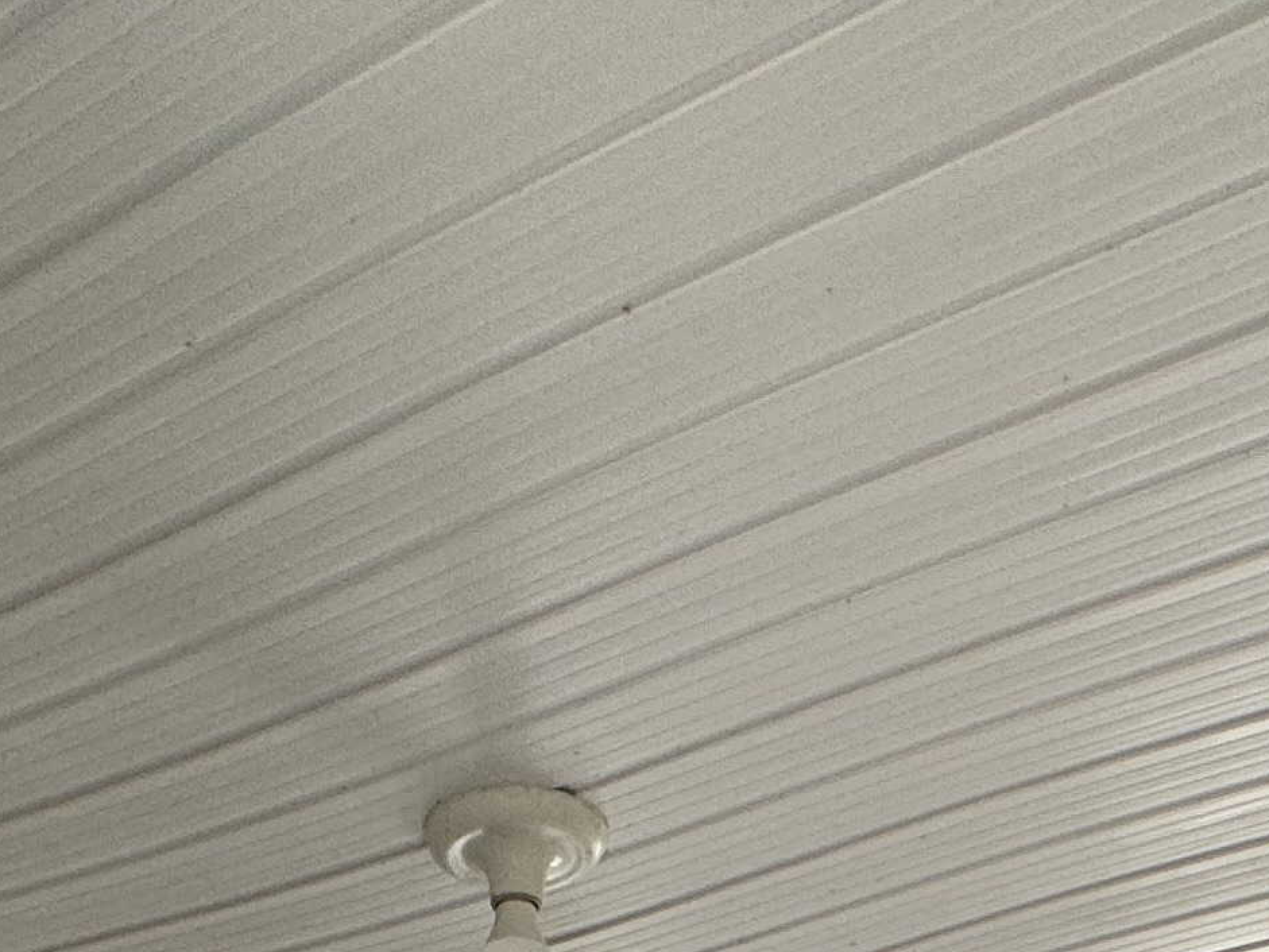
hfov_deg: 32.2
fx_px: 2200
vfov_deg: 17.2
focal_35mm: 60
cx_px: 661
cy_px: 1947
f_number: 2.2
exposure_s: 1/99
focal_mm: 2.22
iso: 50
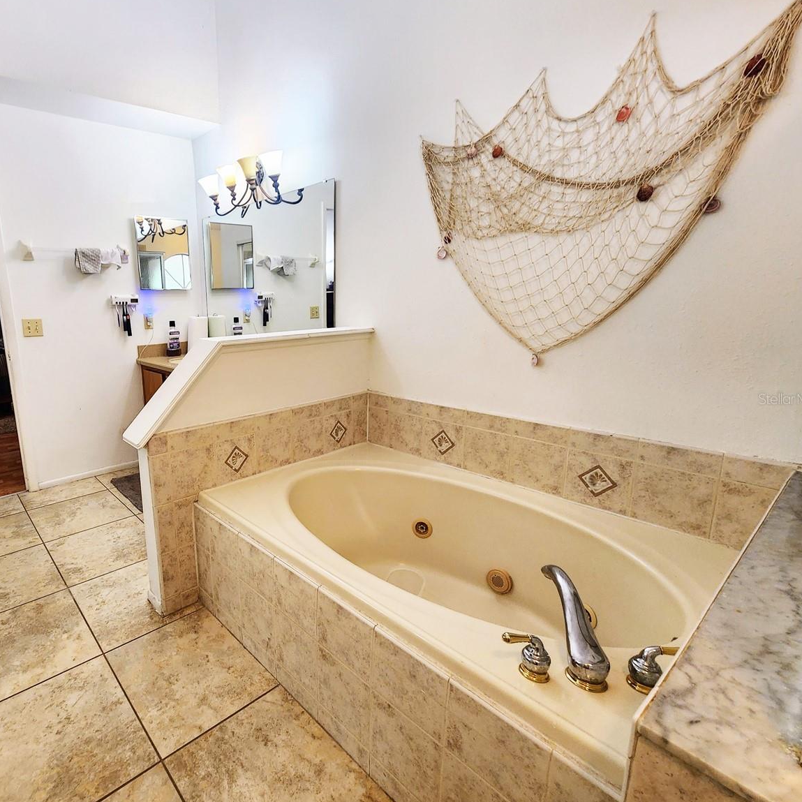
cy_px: 399
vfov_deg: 87.4
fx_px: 419
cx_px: 266
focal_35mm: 16
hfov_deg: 84.3
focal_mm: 2.2
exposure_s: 1/60
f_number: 2.2
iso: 200
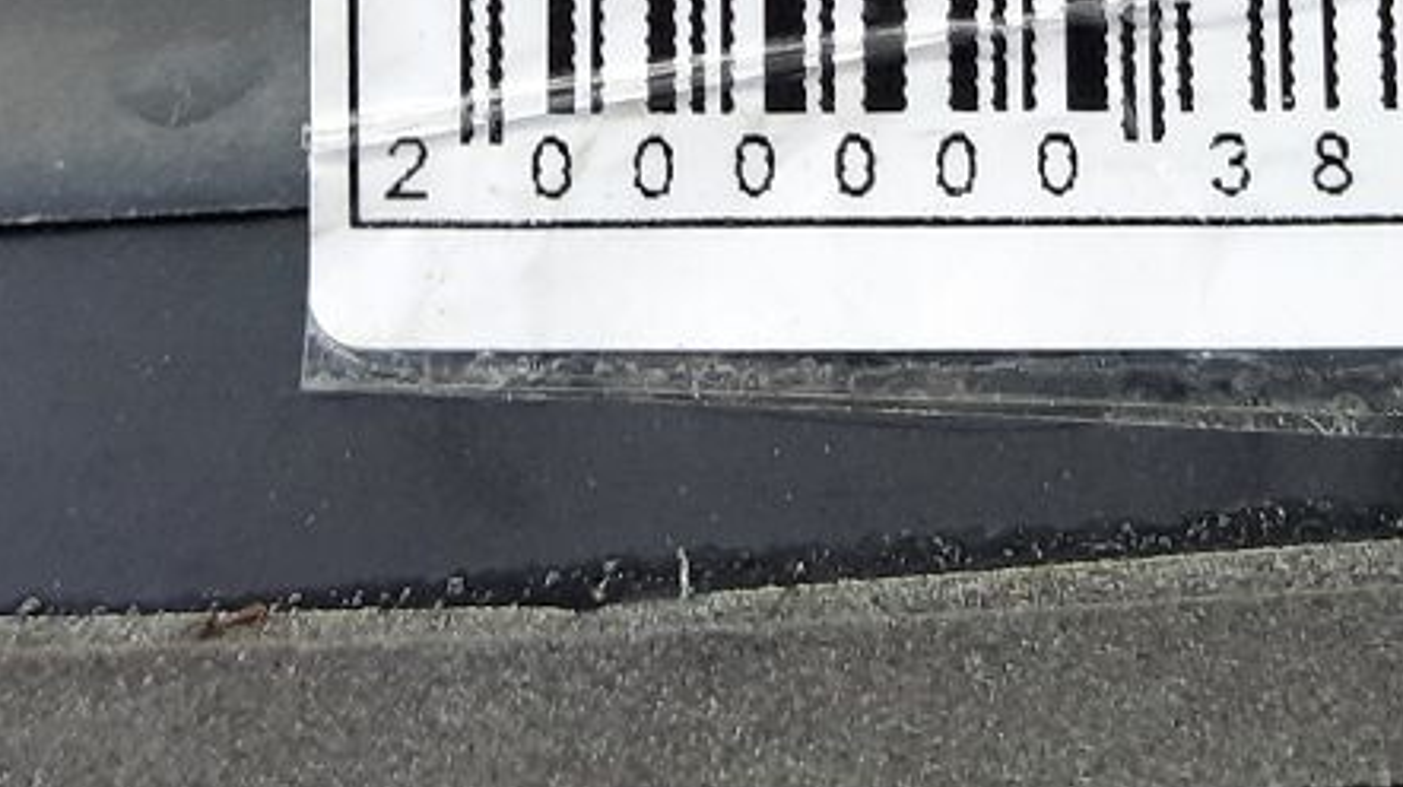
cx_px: 901
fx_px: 2751
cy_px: -374
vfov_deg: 15.1
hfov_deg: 28.5
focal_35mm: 74
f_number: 2
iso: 125
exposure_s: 1/50
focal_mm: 4.6
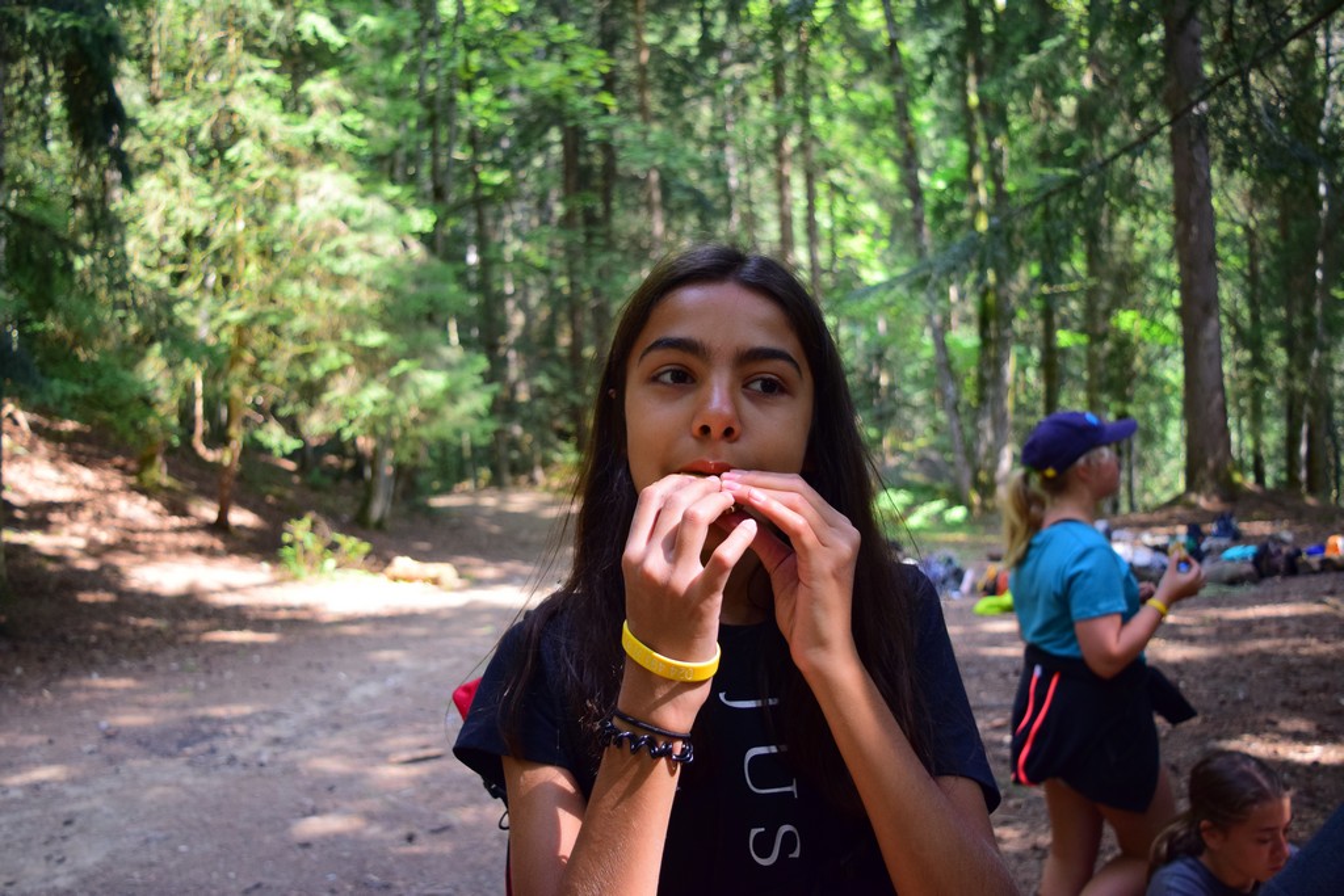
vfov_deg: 38.4
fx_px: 1288
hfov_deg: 55.1
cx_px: 672
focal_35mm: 34
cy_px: 448
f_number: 3.8
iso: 640
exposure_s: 1/250
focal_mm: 23
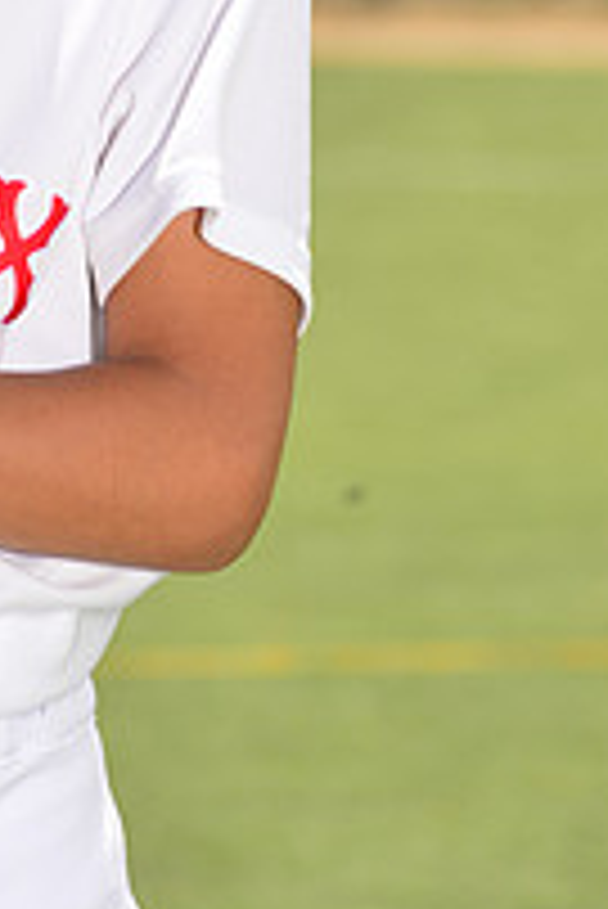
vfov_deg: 4.2
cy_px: -284
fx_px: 12341
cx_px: -254
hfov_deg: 2.8
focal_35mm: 488
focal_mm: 170
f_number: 11
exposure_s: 1/200
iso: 125
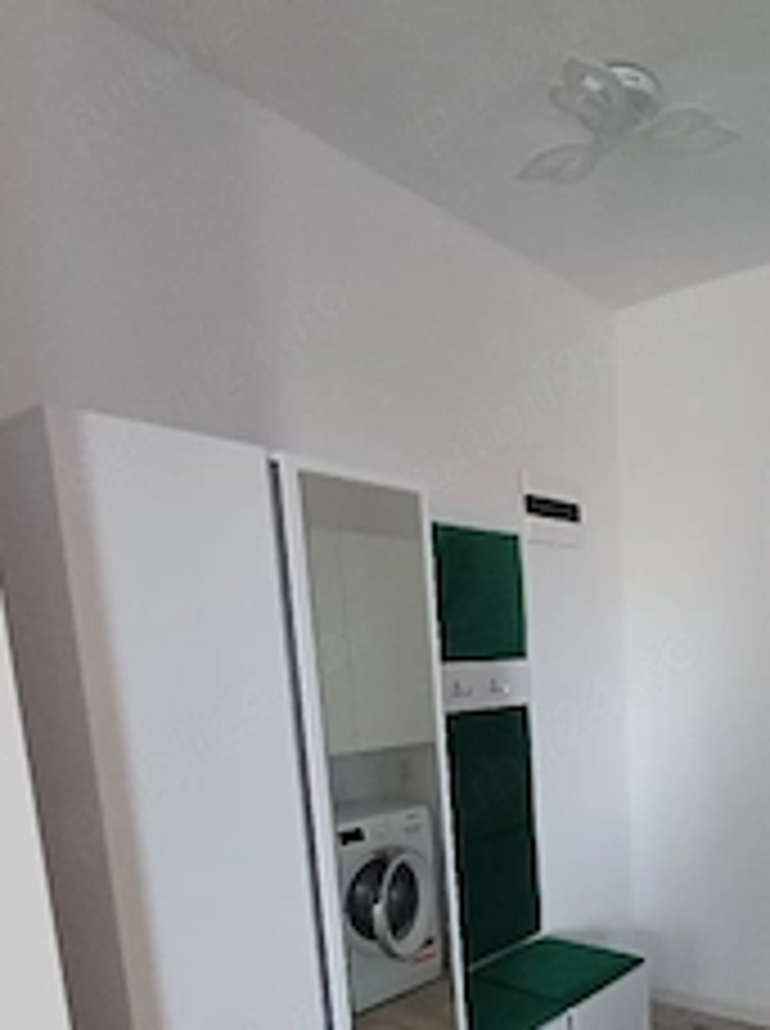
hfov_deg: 46.3
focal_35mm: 28
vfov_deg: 59.6
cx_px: 644
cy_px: 792
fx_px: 833
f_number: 2.2
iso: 200
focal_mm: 1.64
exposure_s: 1/25.1
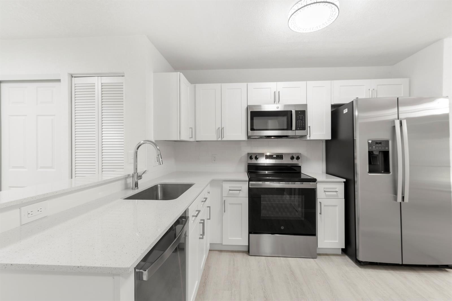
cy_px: 150
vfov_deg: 77.3
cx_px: 226
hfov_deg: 100.4
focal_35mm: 15
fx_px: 188
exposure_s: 1
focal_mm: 10
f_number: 8
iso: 100
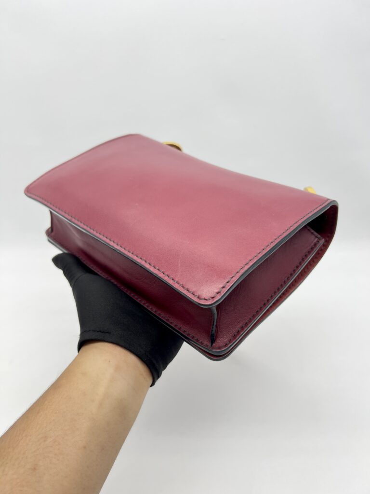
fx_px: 371
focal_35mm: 26
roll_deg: +0.6
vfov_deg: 67.3
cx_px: 185
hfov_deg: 53.1
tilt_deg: -30.5
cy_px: 247
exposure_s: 1/100
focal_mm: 5.7
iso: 40
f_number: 1.5
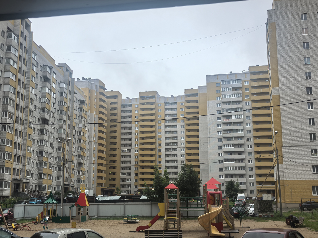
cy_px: 119
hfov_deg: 44.8
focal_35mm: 42
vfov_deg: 34.3
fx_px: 386
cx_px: 159
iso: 200
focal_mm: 6.98
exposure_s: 1/6061
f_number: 1.4
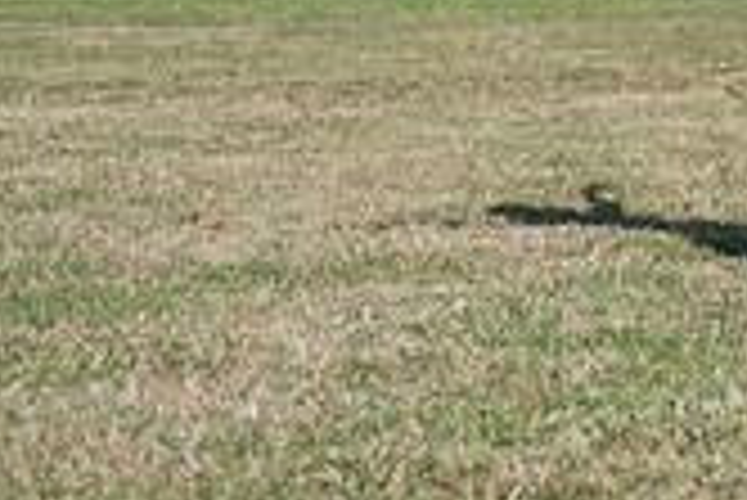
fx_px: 3115
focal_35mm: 150
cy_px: -236
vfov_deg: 9.0
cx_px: 837
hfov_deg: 13.4
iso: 200
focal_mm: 43
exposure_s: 1/4000
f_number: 2.8
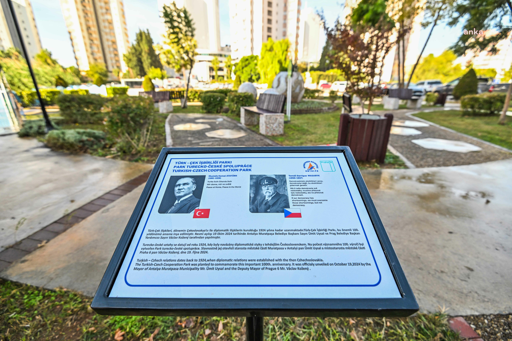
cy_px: 170
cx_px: 256
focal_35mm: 16
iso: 250
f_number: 5
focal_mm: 16
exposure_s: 1/500
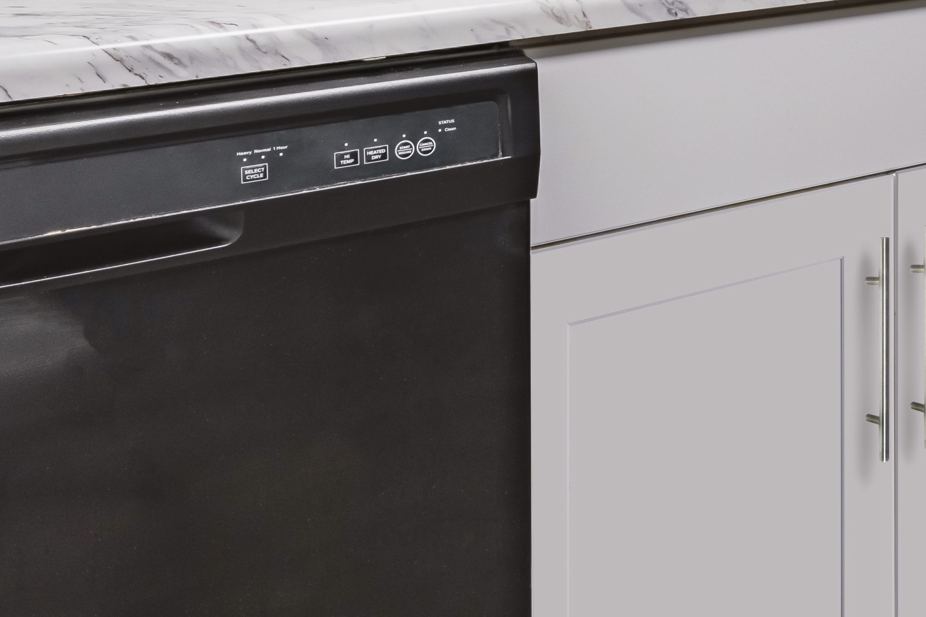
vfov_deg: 22.6
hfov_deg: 33.4
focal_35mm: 52
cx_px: 1017
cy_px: -228
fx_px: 1337
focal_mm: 14
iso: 400
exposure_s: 1/15
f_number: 11
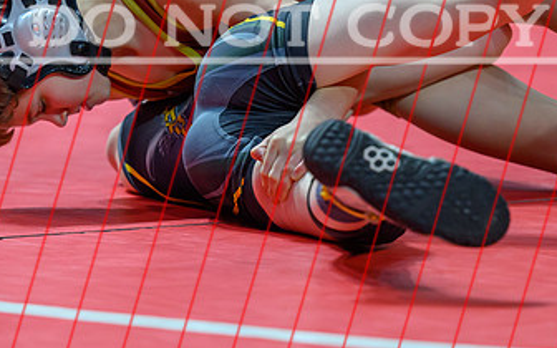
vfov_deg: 4.3
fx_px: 4584
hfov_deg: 7.0
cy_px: 111
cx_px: 212
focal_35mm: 302
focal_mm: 130
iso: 2000
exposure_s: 1/800
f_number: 2.8
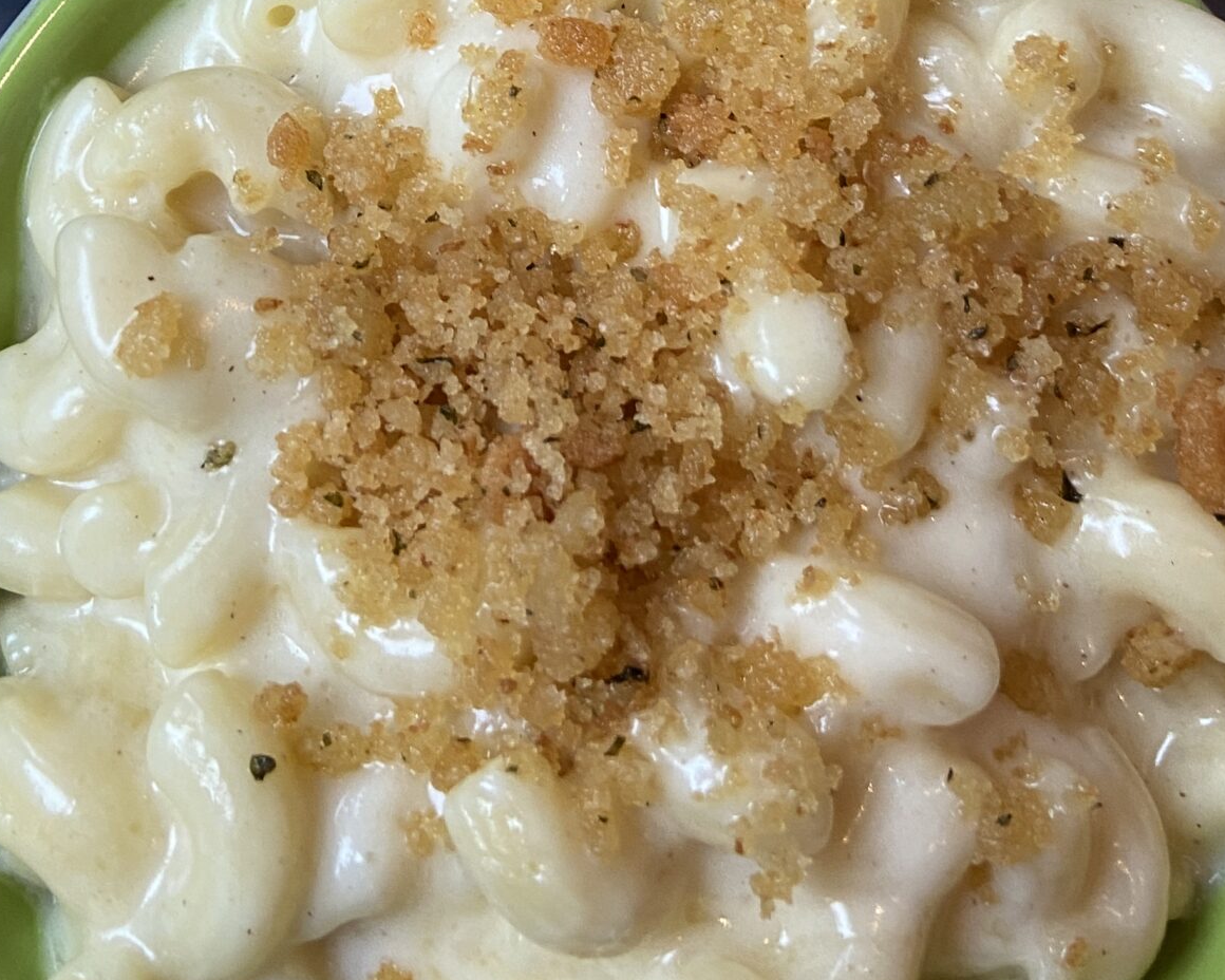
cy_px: -245
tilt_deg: -69.9
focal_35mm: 56
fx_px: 2030
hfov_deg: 33.4
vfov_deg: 24.2
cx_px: 458
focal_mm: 4.25
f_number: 1.8
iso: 125
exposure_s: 1/50
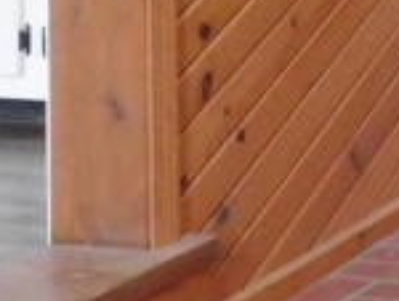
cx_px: 713
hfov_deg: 11.6
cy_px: -314
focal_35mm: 157
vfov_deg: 8.9
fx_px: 1813
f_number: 3
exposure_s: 1/30
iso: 450
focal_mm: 4
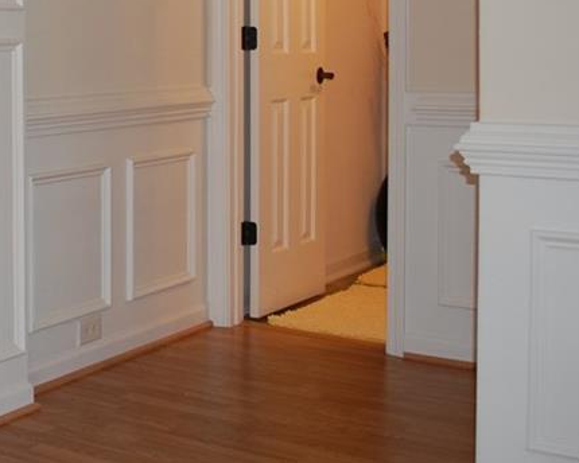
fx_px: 1148
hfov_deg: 26.5
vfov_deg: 22.2
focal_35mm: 67
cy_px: 43
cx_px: -26
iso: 400
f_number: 3.8
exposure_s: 1/60
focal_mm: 20
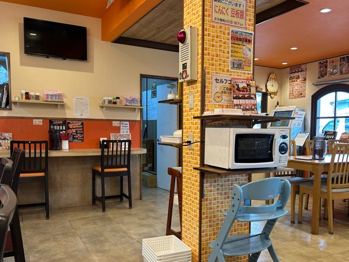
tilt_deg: -4.9
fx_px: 333
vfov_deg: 42.9
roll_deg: -0.8
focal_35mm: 33
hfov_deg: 55.1
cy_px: 151
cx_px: 199
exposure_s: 1/120
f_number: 1.5
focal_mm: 5.7
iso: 125
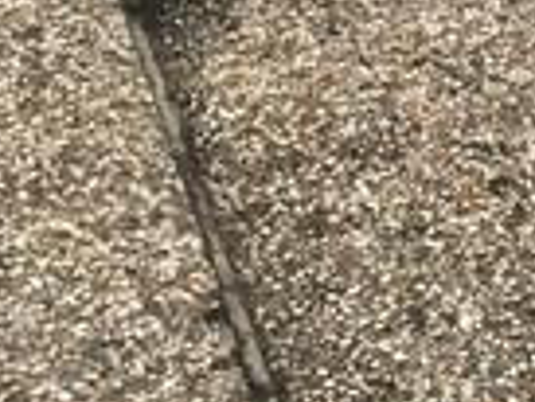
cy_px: -726
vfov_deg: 6.4
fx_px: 3357
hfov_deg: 9.0
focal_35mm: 217
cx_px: 687
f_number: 2.2
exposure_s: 1/1570
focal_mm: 4.15
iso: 25
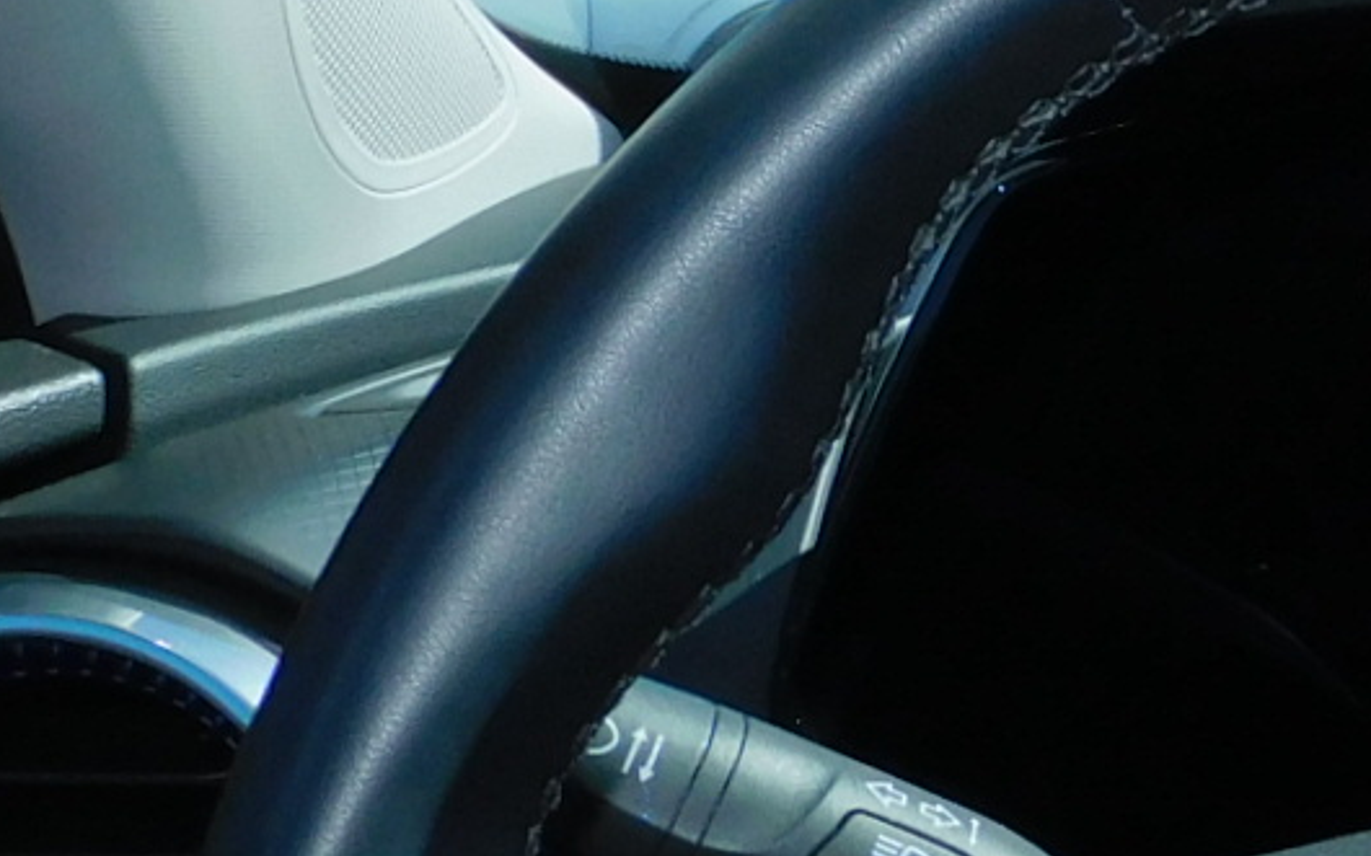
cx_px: 1912
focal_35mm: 109
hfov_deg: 17.6
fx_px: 4072
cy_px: 124
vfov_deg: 11.9
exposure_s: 1/800
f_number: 3.3
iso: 125
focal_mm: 4.3
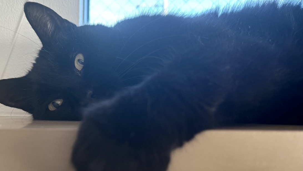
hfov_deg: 62.6
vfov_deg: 37.8
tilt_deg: +2.5
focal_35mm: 31
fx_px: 249
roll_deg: -0.3
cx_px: 144
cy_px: 95
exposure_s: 1/103
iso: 125
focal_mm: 5.96
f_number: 1.6
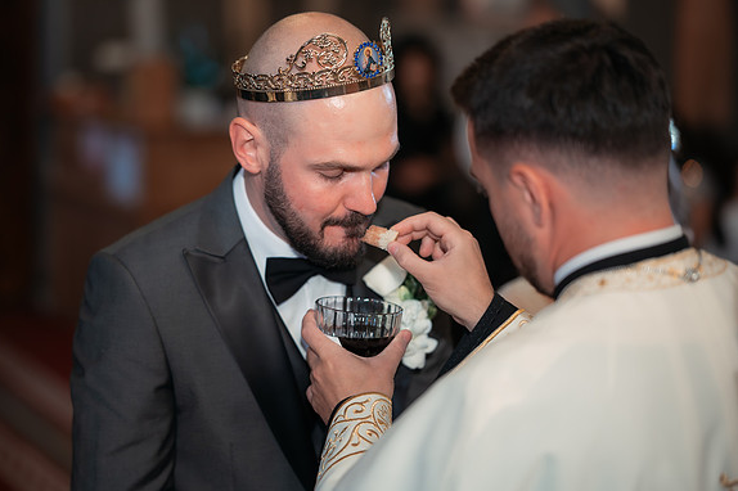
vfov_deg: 14.7
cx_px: 337
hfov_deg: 21.9
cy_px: 225
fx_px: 1905
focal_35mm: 93
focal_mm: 85
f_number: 1.8
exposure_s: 1/200
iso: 1600
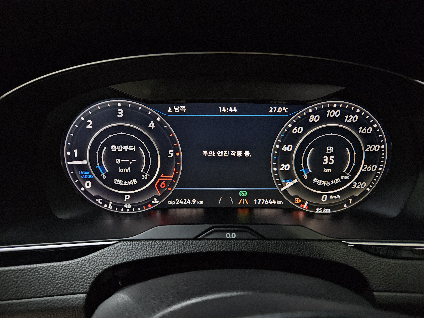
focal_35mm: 23
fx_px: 282
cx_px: 212
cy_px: 159
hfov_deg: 73.9
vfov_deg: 58.9
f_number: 1.8
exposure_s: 1/21
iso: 1250
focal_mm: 5.4
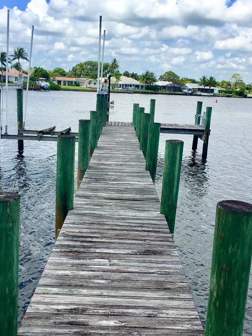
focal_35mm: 44
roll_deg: -5.2
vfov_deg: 42.9
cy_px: 180
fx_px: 427
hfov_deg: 32.9
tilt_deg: -13.0
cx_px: 134
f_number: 2.2
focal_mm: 4.15
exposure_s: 1/1923
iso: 25
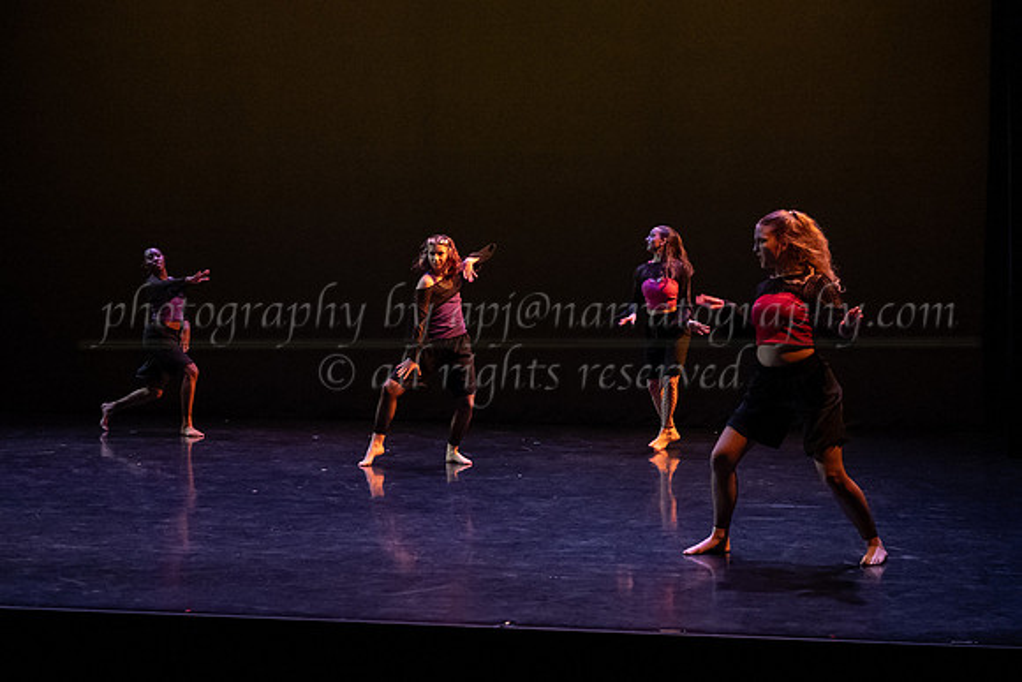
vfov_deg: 22.3
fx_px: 1730
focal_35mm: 61
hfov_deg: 32.8
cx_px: 618
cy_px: 318
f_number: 4
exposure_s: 1/400
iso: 4000
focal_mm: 40
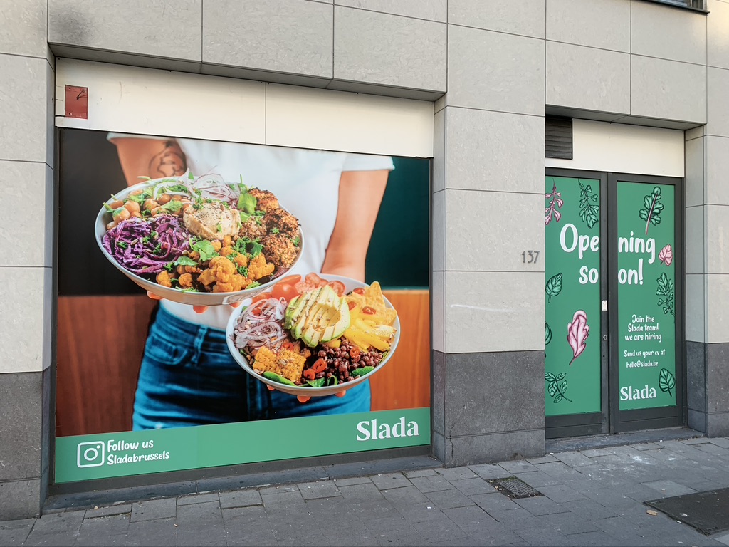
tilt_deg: +1.1
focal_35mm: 26
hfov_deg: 67.3
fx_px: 548
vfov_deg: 53.1
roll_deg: -1.2
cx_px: 364
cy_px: 274
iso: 25
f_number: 1.8
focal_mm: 4.25
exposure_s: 1/224
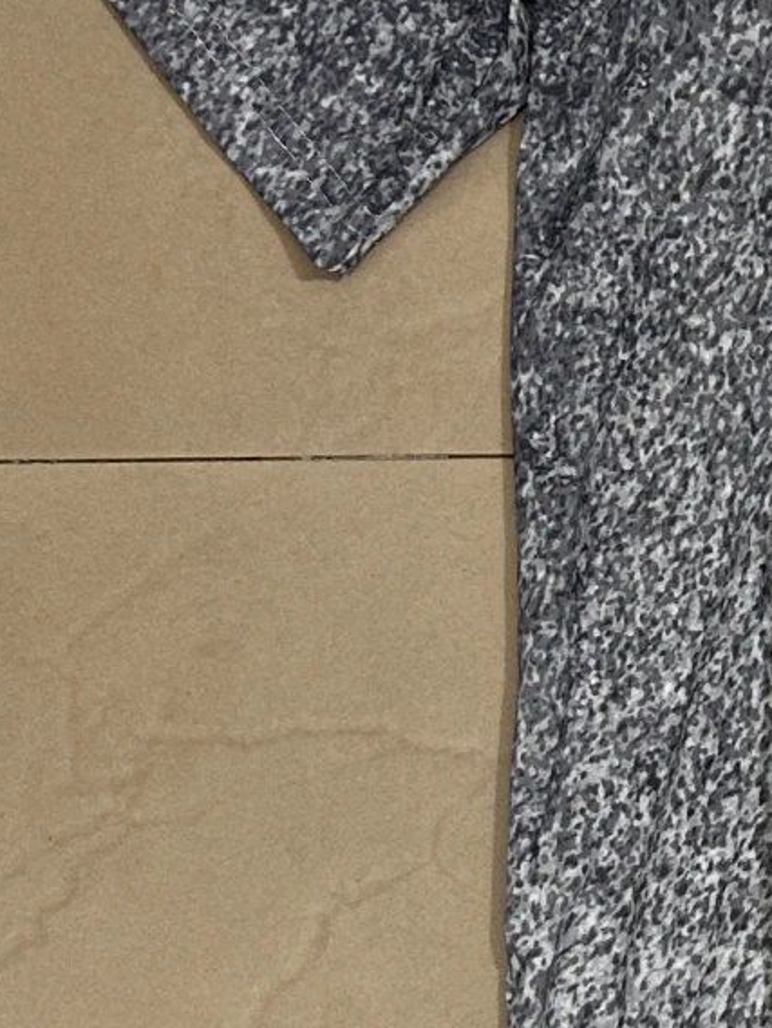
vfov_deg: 16.8
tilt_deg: -82.8
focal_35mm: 117
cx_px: 1508
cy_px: 623
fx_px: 3478
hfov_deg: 11.5
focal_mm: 5.7
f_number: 1.5
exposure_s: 1/50
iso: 100
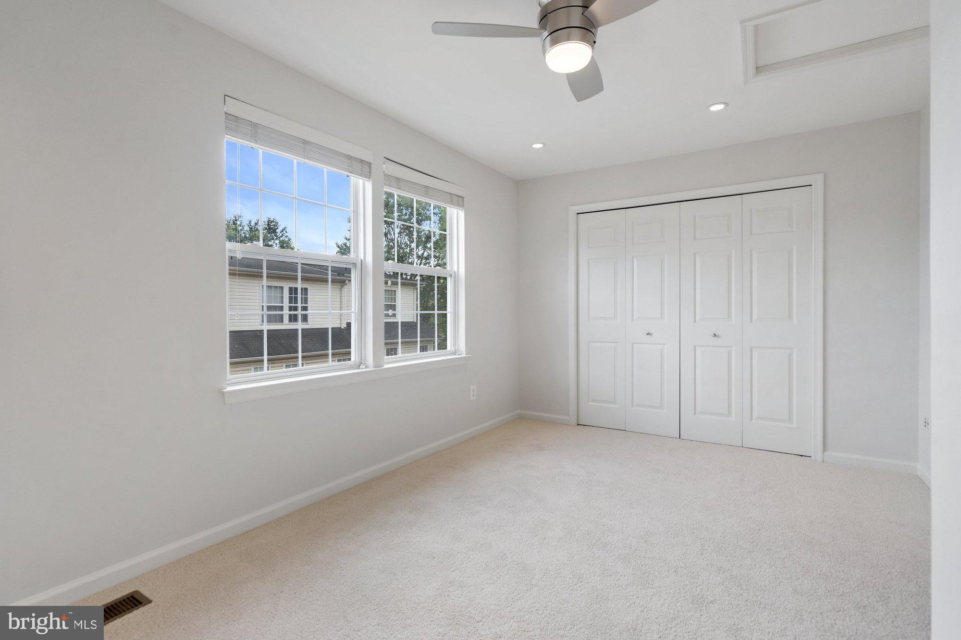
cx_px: 480
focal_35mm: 16
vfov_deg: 73.7
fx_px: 427
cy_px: 320
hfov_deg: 96.7
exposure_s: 1/60
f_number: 8
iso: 500
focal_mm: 16
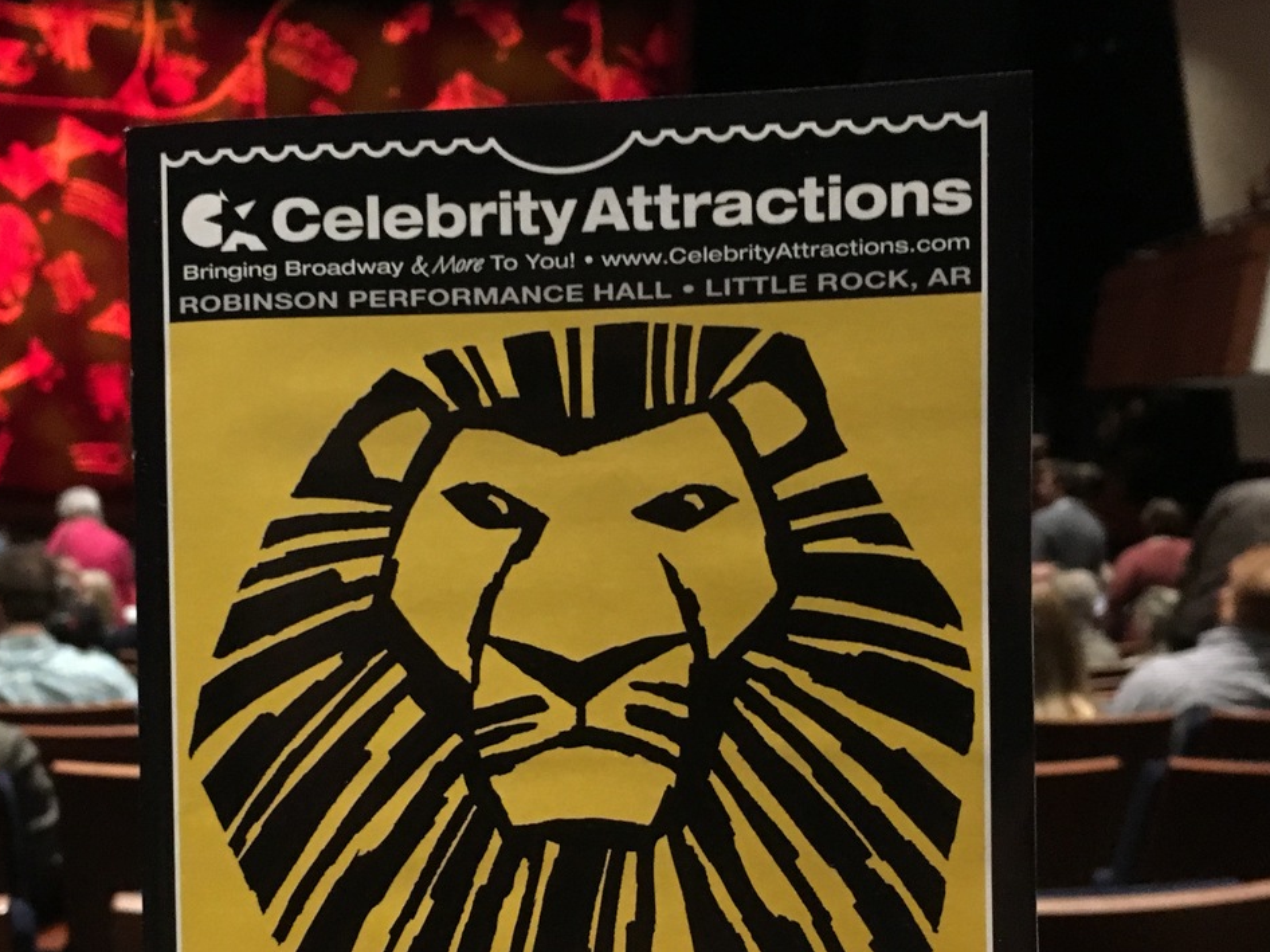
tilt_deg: -7.9
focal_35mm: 46
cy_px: 699
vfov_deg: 31.0
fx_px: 1687
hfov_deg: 41.1
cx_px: 538
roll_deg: -0.5
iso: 500
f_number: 2.2
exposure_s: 1/15
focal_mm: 4.15
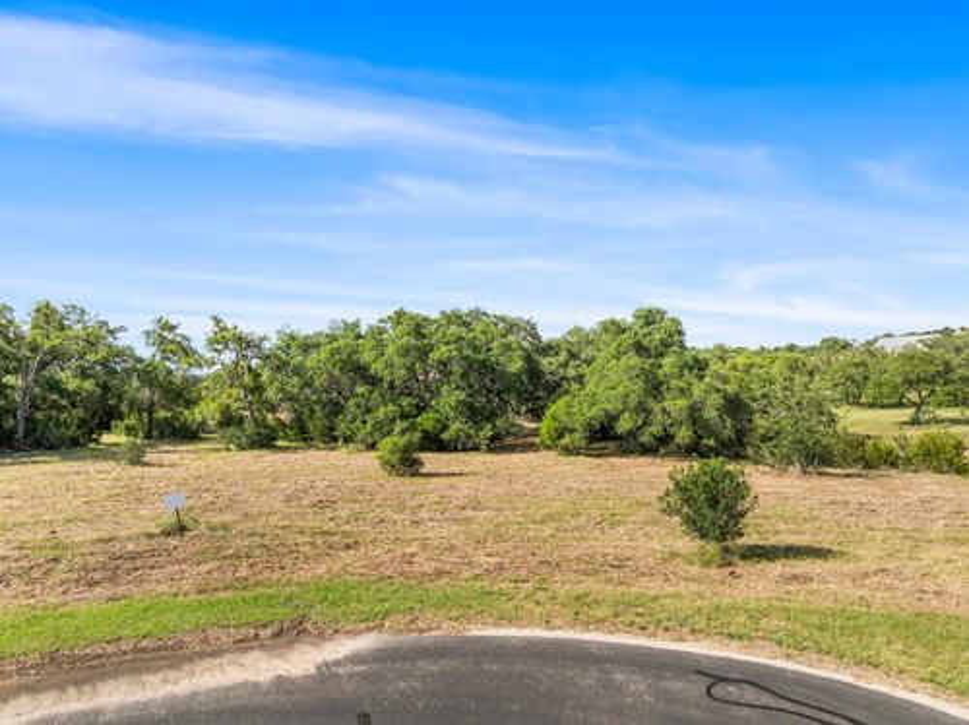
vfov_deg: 56.7
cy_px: 362
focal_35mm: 24
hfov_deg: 71.6
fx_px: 671
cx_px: 484
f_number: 2.8
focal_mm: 12.29
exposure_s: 1/800
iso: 110
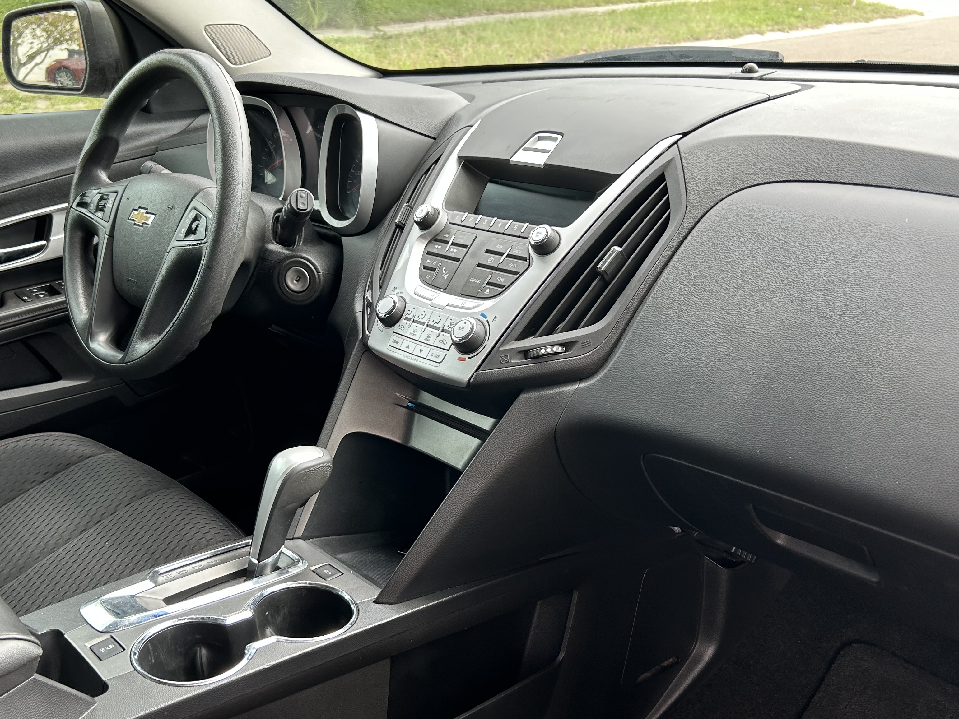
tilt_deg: -24.4
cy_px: 396
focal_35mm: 34
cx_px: 388
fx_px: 942
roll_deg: +2.1
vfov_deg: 41.7
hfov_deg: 53.6
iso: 50
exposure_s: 1/121
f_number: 1.5
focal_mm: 5.7
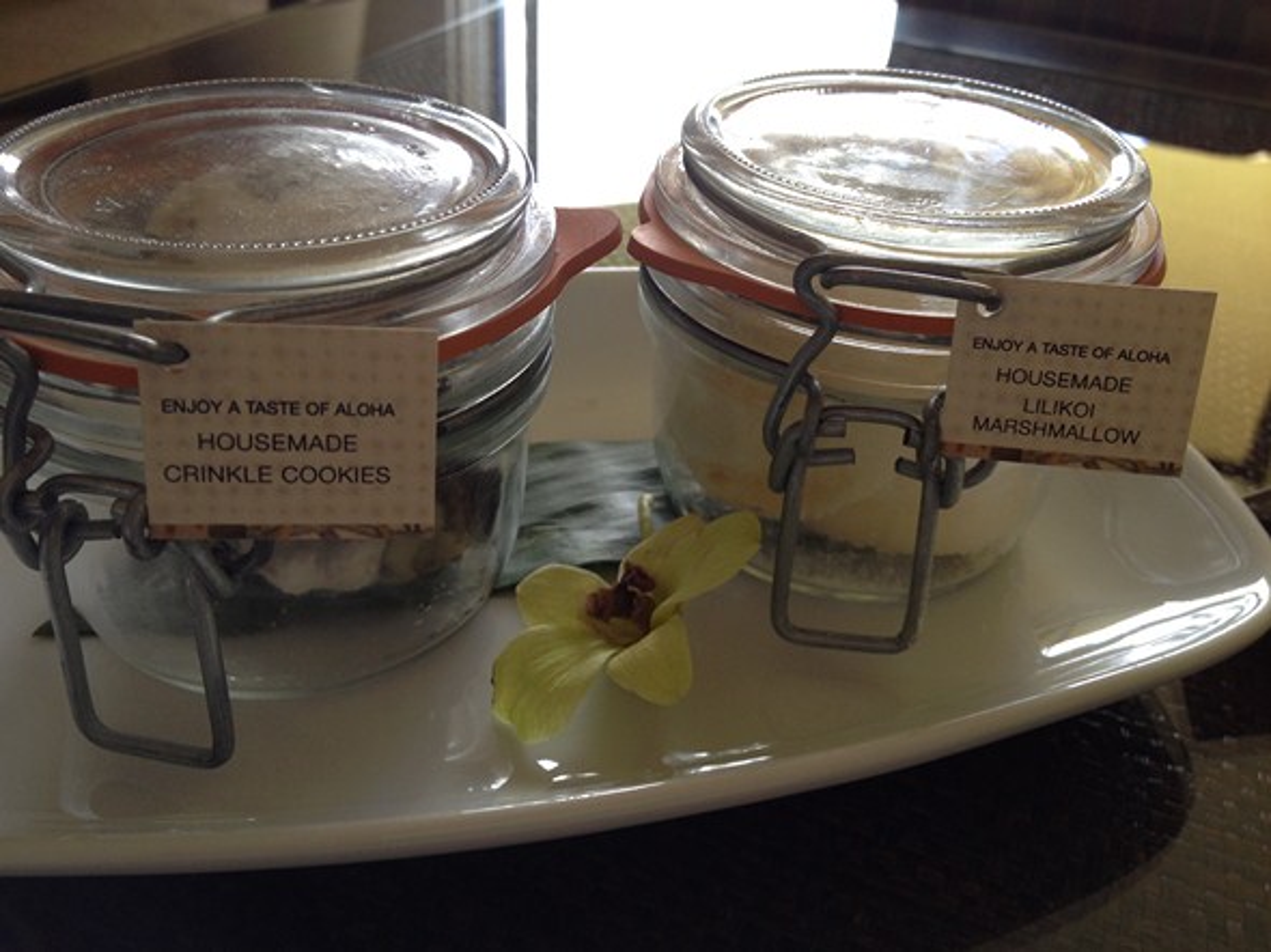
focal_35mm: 35
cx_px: 636
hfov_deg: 52.6
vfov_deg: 40.7
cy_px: 476
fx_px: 1285
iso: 64
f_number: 2.4
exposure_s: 1/24
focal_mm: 4.28
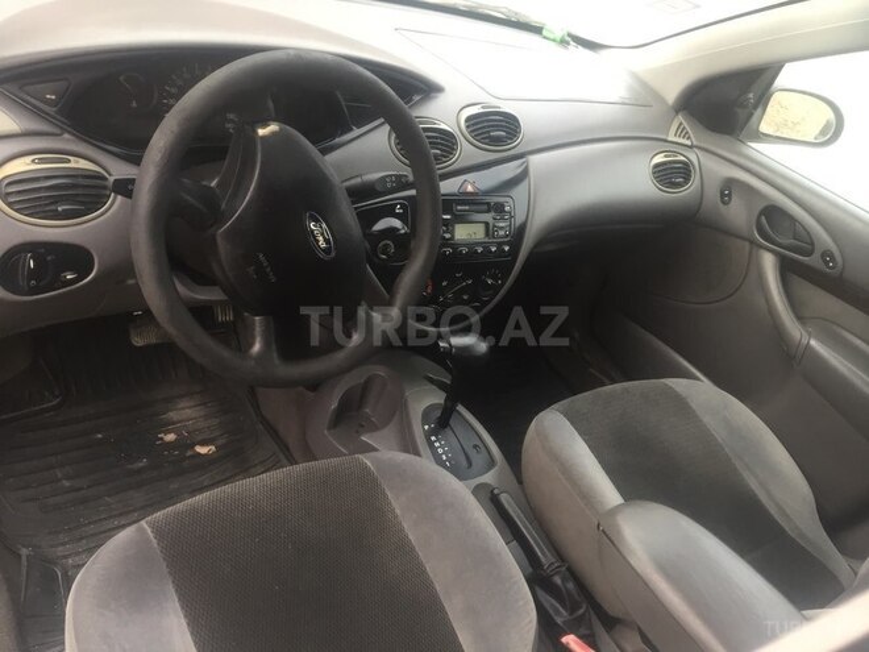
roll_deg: -18.7
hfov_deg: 61.7
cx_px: 434
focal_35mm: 29
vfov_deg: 48.2
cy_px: 326
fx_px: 728
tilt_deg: -34.1
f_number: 2.2
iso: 64
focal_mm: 4.15
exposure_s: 1/30
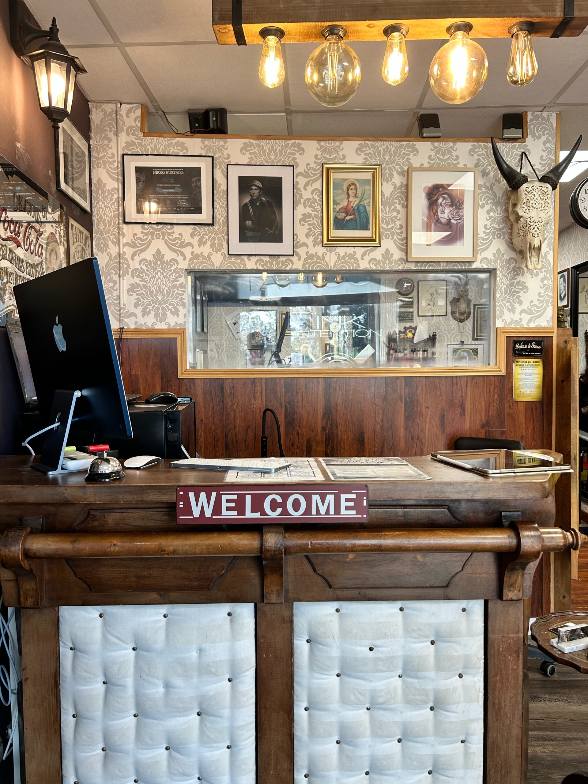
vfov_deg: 67.3
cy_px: 392
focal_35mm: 26
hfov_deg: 53.1
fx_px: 589
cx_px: 294
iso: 80
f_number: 1.5
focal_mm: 5.7
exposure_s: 1/100
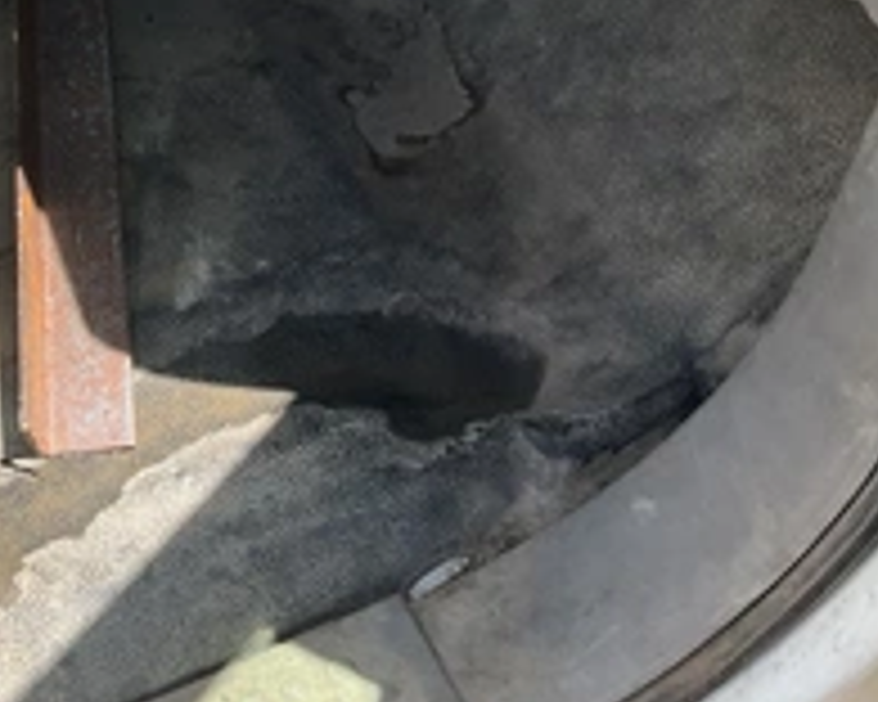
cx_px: 320
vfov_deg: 25.2
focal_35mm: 58
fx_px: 1507
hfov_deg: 32.3
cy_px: 36
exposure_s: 1/514
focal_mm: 3
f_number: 1.8
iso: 25
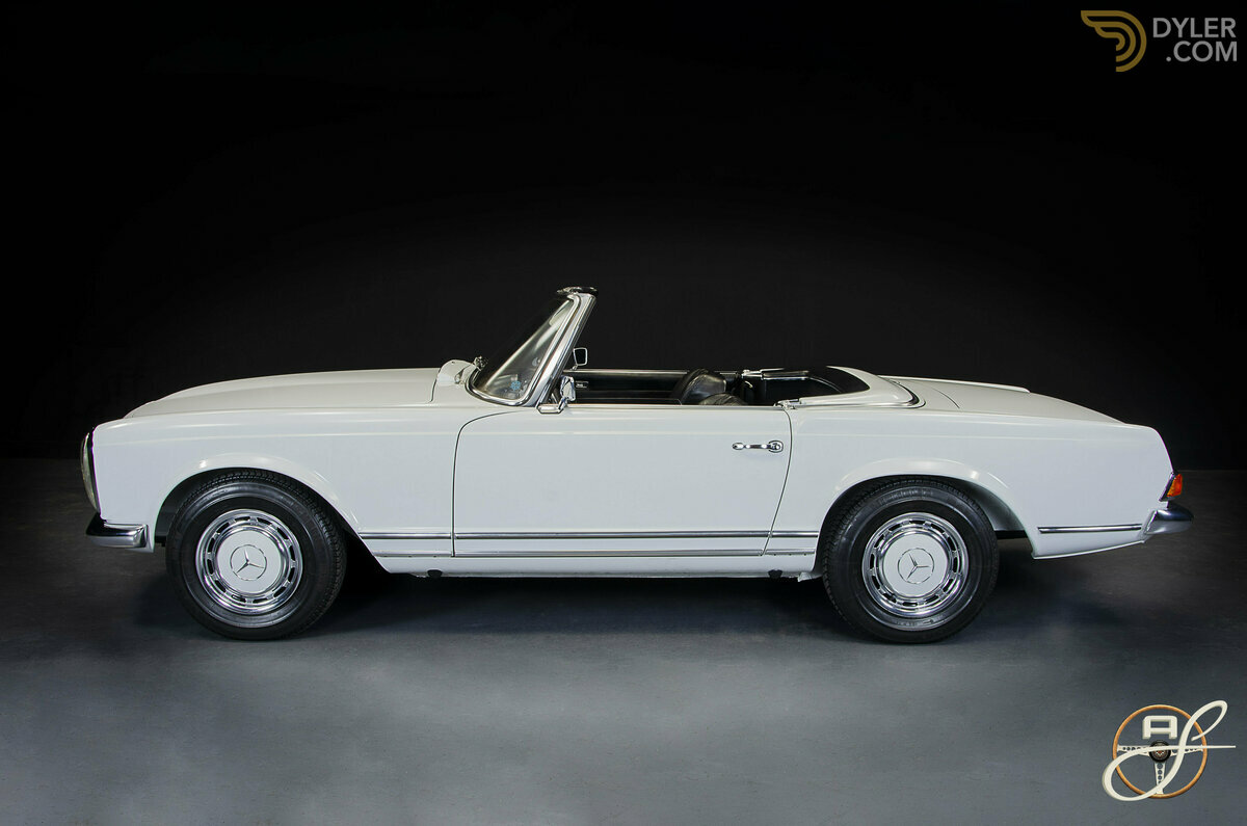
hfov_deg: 53.2
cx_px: 624
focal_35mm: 36
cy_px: 413
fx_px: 1245
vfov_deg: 36.7
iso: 200
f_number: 14
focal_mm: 24
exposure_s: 1
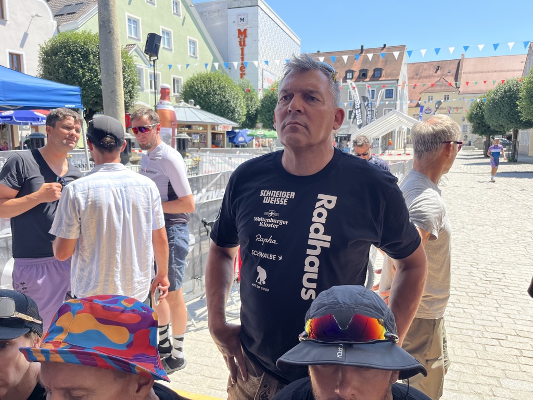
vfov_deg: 53.1
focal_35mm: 26
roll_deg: +3.4
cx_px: 266
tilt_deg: -8.2
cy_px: 200
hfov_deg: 67.3
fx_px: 400
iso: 50
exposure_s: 1/804
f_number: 1.6
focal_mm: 5.1
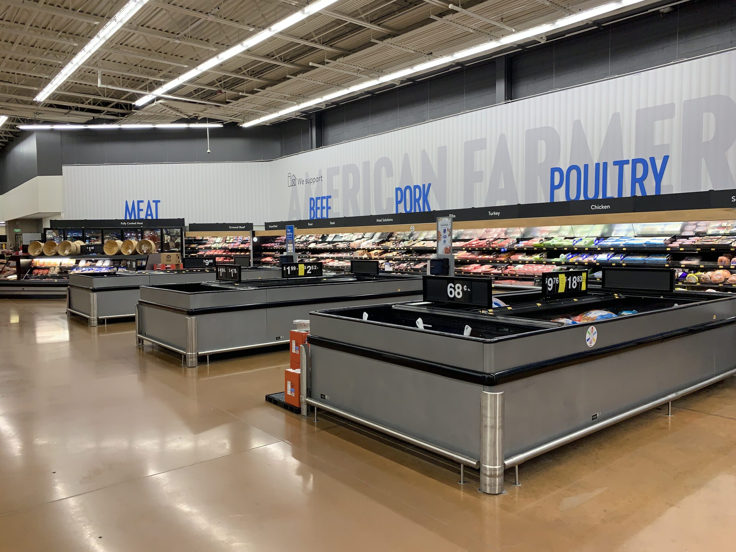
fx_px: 553
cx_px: 368
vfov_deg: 53.1
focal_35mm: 26
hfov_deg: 67.3
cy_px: 276
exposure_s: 1/109
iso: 100
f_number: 1.8
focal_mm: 4.25
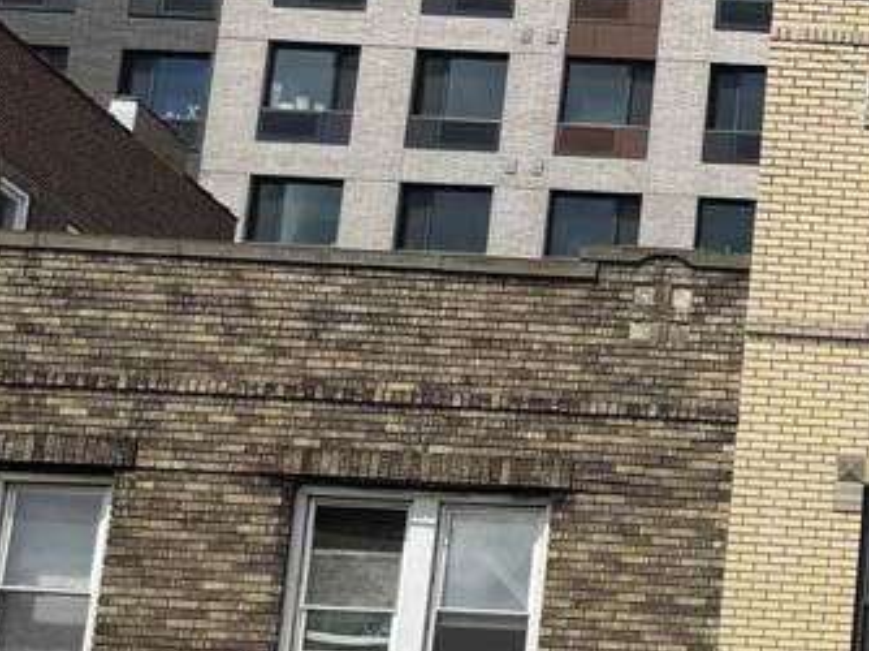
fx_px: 2308
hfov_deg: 18.0
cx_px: 1444
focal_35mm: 92
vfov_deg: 15.4
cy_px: 797
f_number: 1.78
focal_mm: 6.76
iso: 80
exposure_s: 1/5814
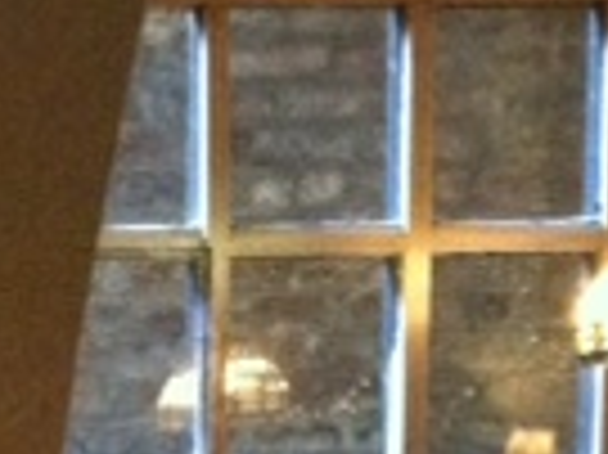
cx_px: -811
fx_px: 2913
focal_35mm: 166
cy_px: 962
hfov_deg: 10.4
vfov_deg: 8.4
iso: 1000
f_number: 2.8
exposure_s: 1/15
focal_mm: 3.85
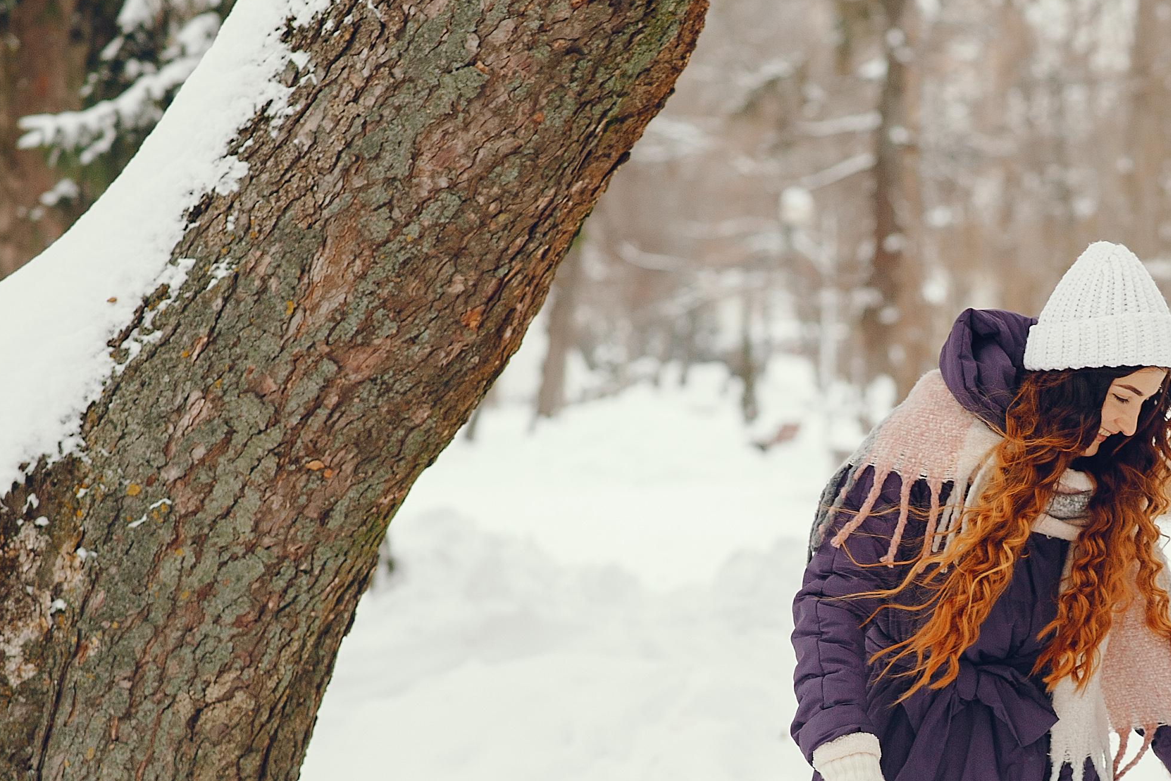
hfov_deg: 11.1
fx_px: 5985
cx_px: 1011
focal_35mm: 184
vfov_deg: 7.4
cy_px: 673
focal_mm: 85
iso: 320
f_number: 3.5
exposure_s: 1/500
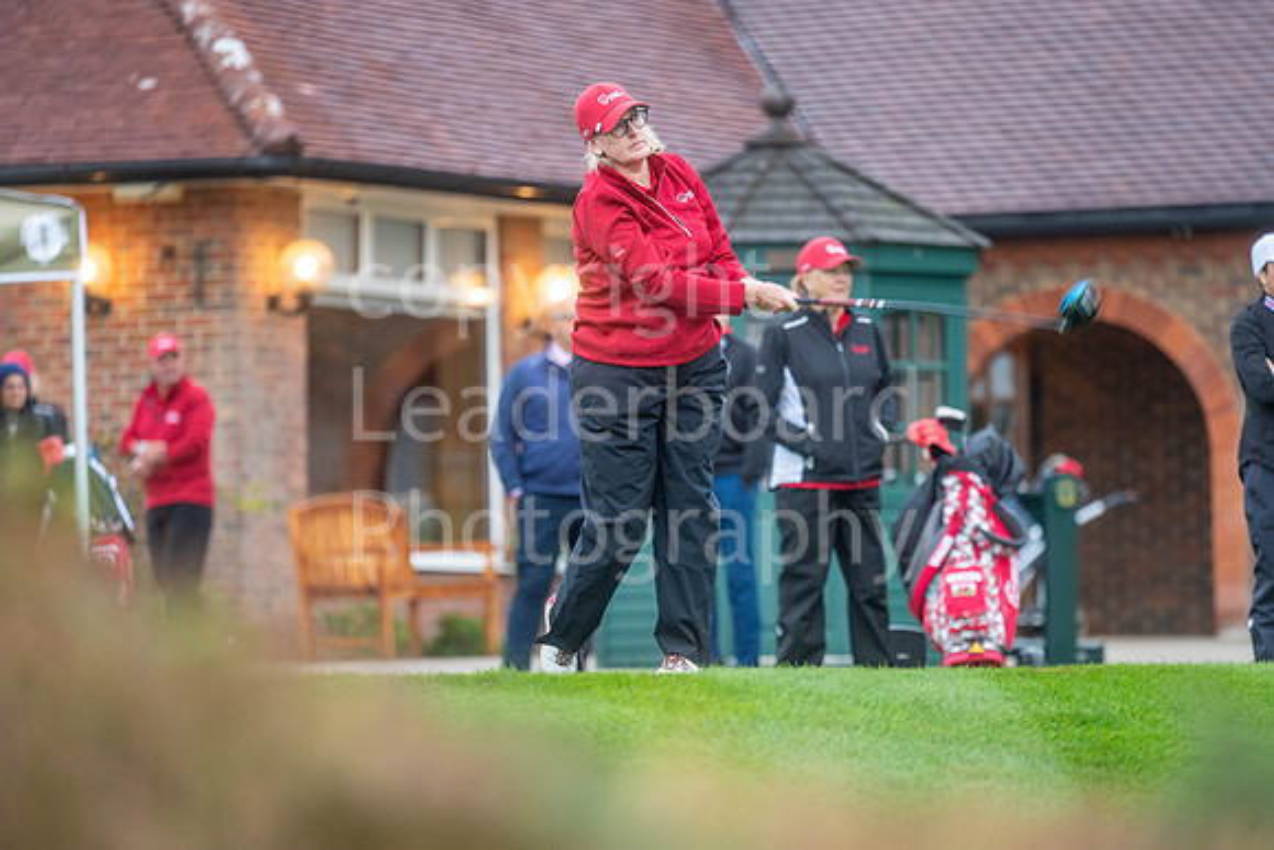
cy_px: 425
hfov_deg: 6.9
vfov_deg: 4.6
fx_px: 10619
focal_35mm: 300
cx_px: 637
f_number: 4.5
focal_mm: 300
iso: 1000
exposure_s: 1/160
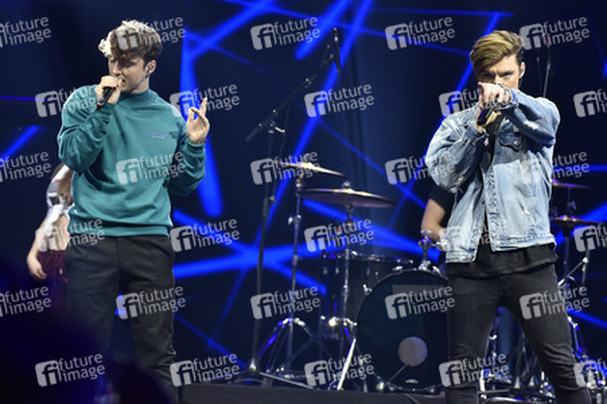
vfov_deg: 6.9
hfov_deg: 10.3
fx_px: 3370
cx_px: 304
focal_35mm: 200
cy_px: 202
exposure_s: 1/160
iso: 1250
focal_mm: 200
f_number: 5.6
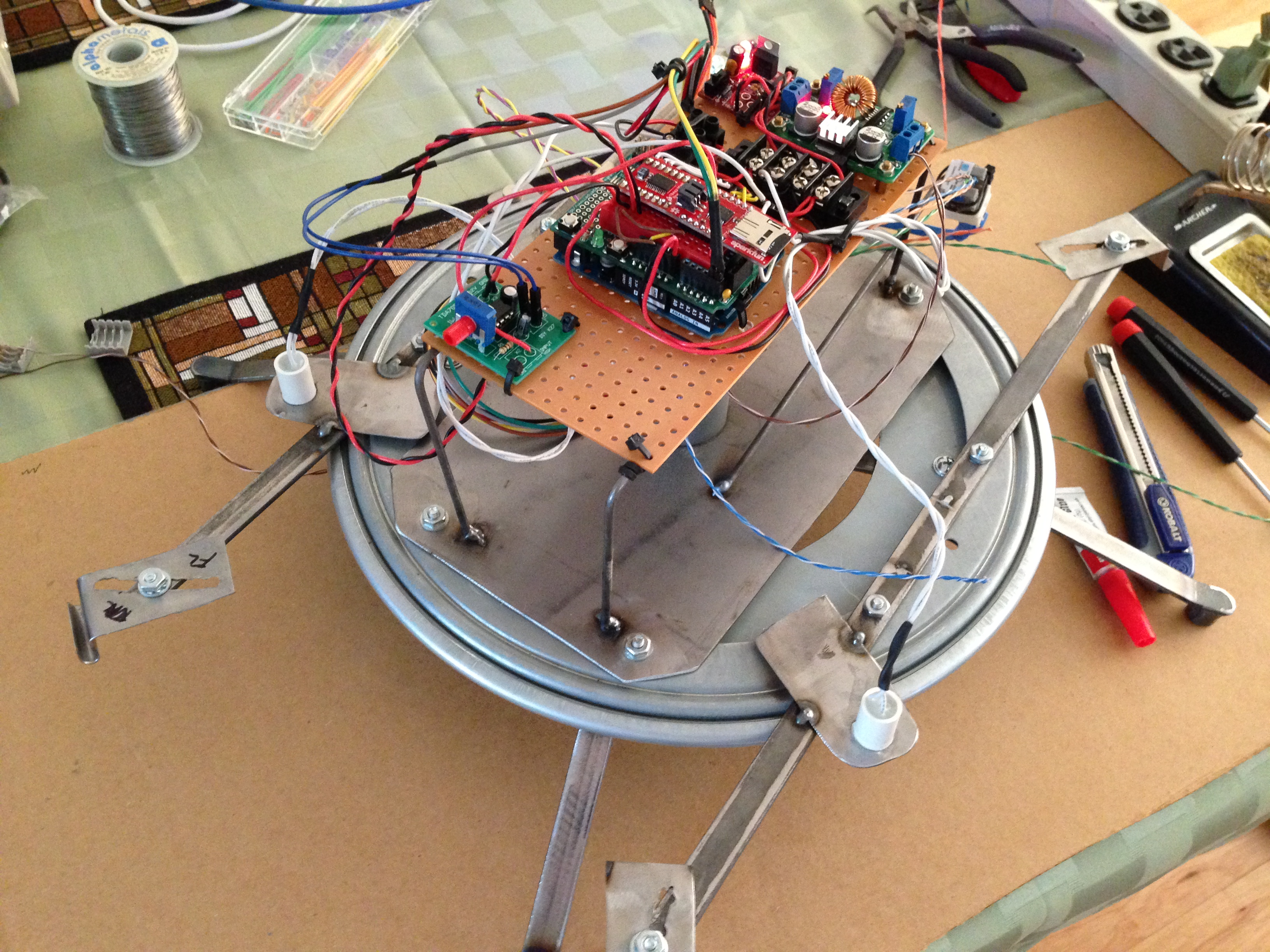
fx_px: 1211
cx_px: 635
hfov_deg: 55.4
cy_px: 476
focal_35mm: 33
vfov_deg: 42.9
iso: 400
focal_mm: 4.12
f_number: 2.4
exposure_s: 1/17
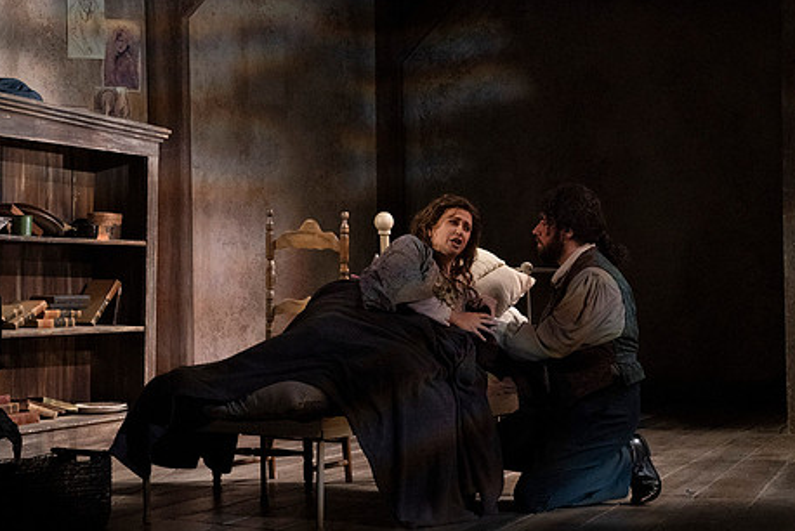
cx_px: 352
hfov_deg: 8.1
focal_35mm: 253
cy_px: 232
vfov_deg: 5.4
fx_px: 5590
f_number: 9
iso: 16000
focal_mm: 200
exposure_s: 1/400
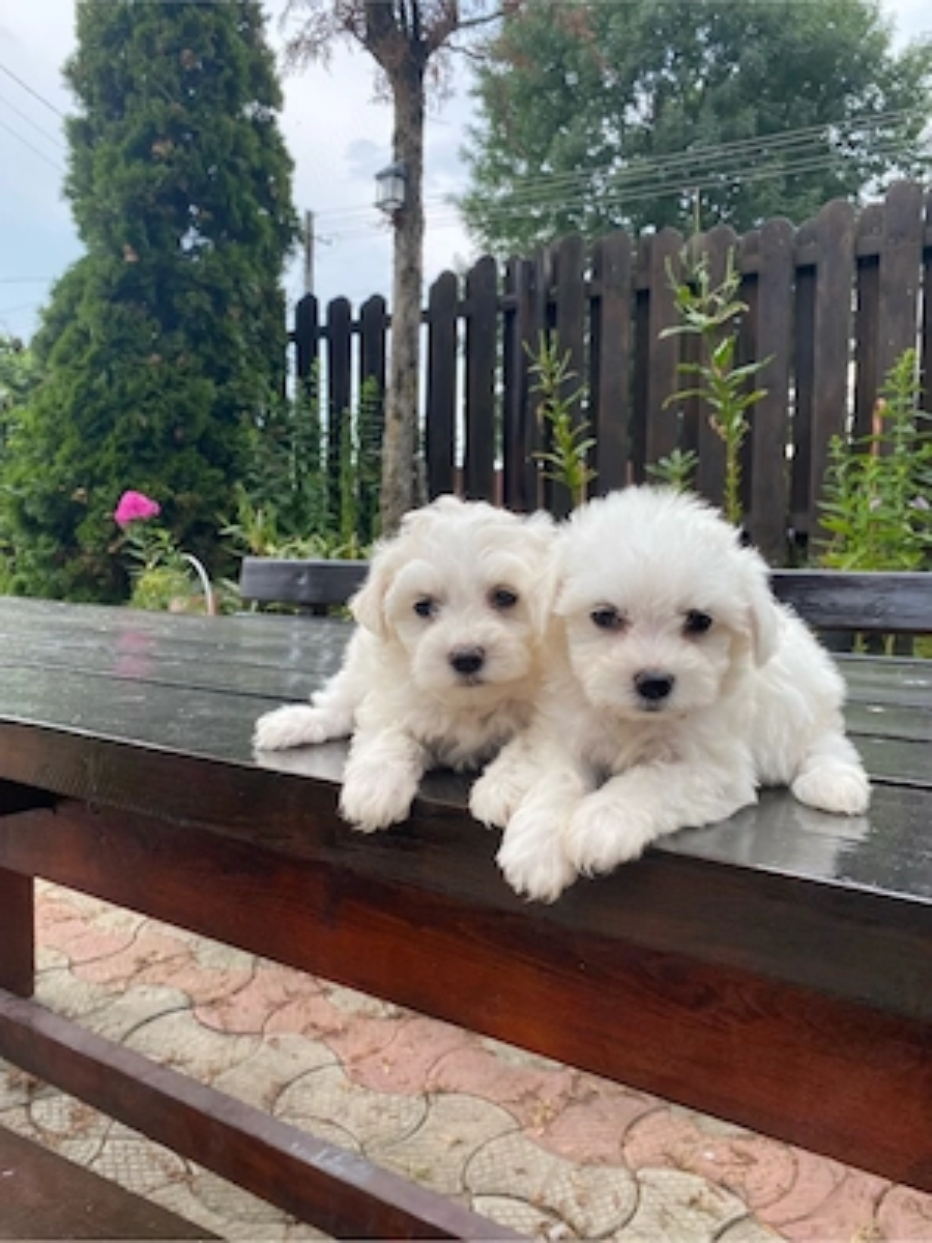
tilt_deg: -0.5
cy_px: 622
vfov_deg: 67.3
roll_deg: -3.4
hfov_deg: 53.1
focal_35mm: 26
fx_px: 933
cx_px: 466
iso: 32
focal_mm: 4.25
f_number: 1.8
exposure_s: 1/644
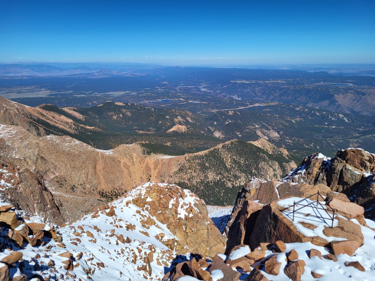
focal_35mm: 26
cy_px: 140
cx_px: 188
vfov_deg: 53.1
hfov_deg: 67.3
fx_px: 282
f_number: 1.8
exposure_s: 1/4385
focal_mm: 5.4
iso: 40
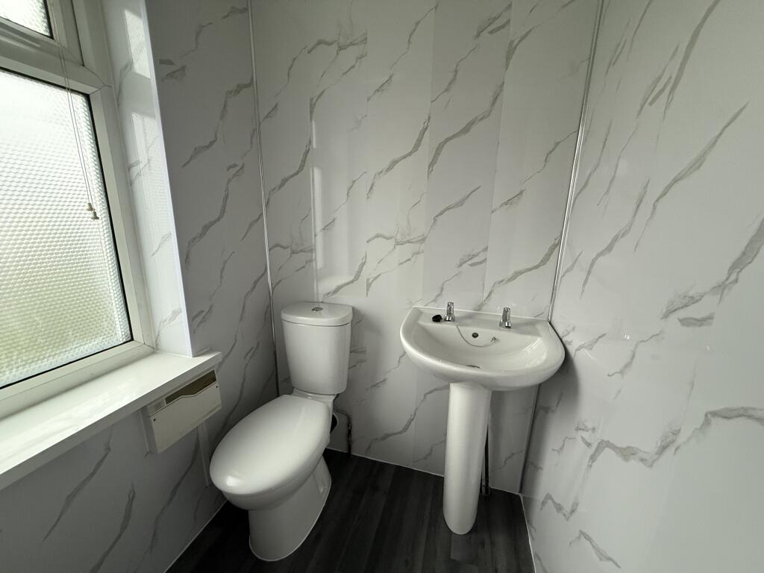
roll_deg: -0.9
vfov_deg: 85.7
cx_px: 382
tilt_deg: -12.7
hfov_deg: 102.1
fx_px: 309
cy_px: 286
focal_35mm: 14
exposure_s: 1/60
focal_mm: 2.22
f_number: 2.2
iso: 500
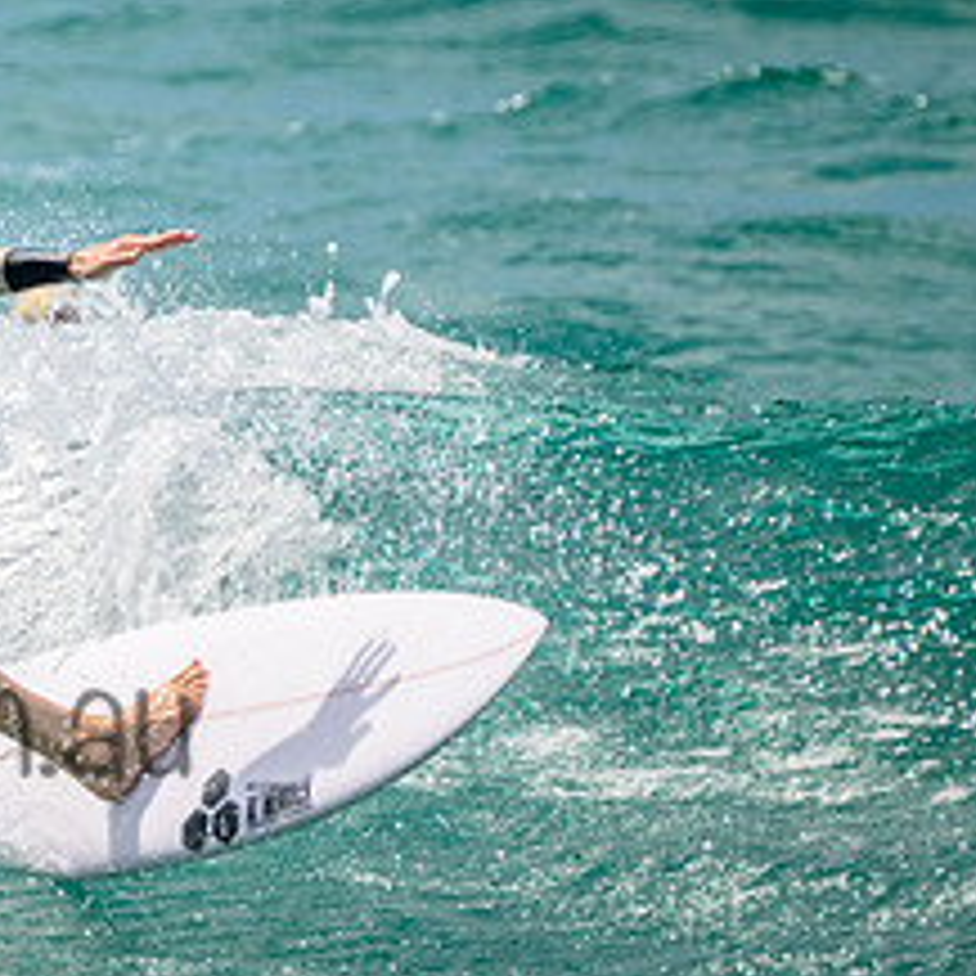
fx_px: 68615
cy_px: 831
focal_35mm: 2151
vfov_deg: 0.8
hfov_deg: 0.8
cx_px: -521
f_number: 11
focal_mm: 800
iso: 560
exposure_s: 1/2000
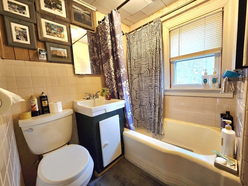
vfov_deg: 89.9
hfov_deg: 106.2
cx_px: 124
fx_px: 93
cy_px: 93
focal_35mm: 13
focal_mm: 2.2
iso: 320
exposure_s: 1/60.2
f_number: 2.2
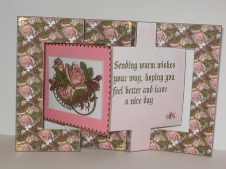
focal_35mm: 64
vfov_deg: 23.0
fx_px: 418
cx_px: 113
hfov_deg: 30.3
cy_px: 84
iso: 100
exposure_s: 1/40
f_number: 4.6
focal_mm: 11.2
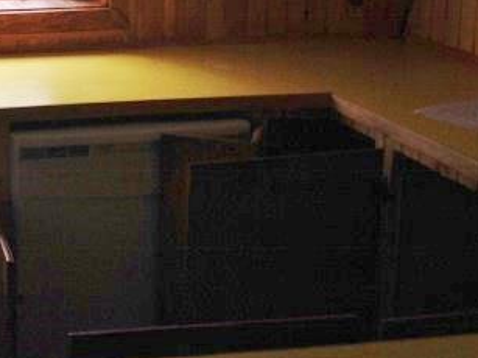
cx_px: -86
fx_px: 1187
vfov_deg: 16.8
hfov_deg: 21.3
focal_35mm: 86
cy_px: 14
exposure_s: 1/30
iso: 50
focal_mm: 4.12
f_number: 2.4
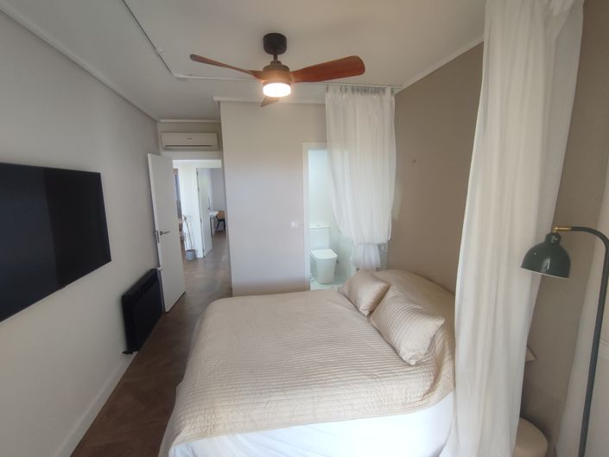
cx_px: 304
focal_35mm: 16
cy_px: 228
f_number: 2.2
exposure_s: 1/50
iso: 167
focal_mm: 1.65
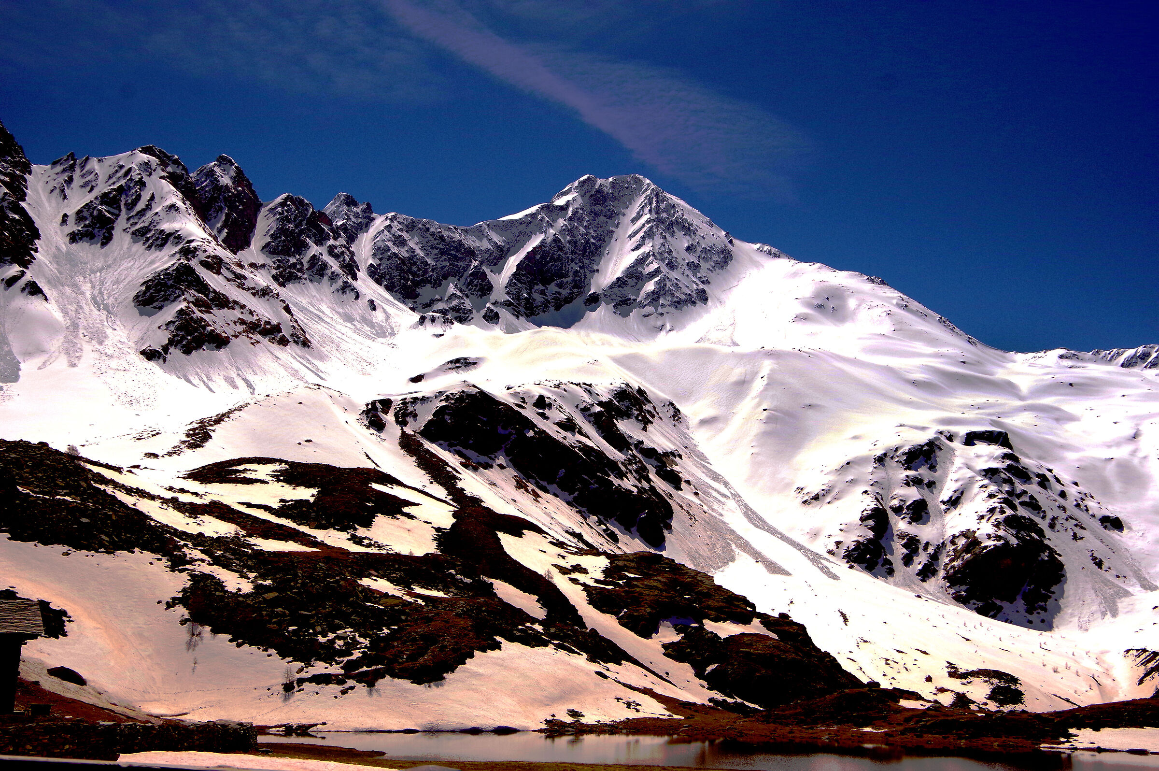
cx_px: 580
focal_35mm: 42
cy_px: 386
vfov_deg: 31.8
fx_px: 1351
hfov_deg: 46.4
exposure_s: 1/4000
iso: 400
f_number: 8
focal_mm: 28
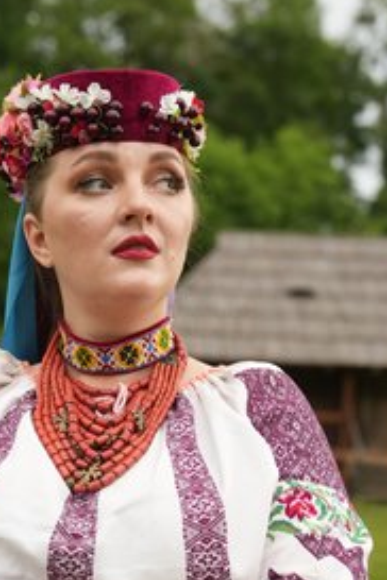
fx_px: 1242
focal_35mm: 77
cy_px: 393
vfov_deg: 26.2
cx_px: 123
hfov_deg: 17.7
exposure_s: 1/160
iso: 800
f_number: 2.5
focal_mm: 35
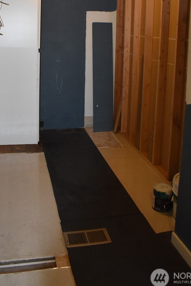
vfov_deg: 48.3
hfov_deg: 34.2
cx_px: 99
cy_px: 85
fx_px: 310
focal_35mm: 39
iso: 2000
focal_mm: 18
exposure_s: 1/60
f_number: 3.5
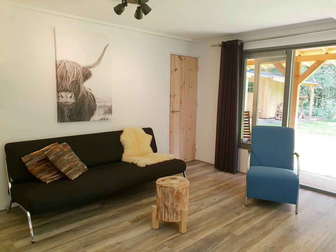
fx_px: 252
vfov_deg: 53.1
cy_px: 126
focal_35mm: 26
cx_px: 168
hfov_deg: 67.3
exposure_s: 1/50
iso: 80
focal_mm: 4.3
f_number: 2.4
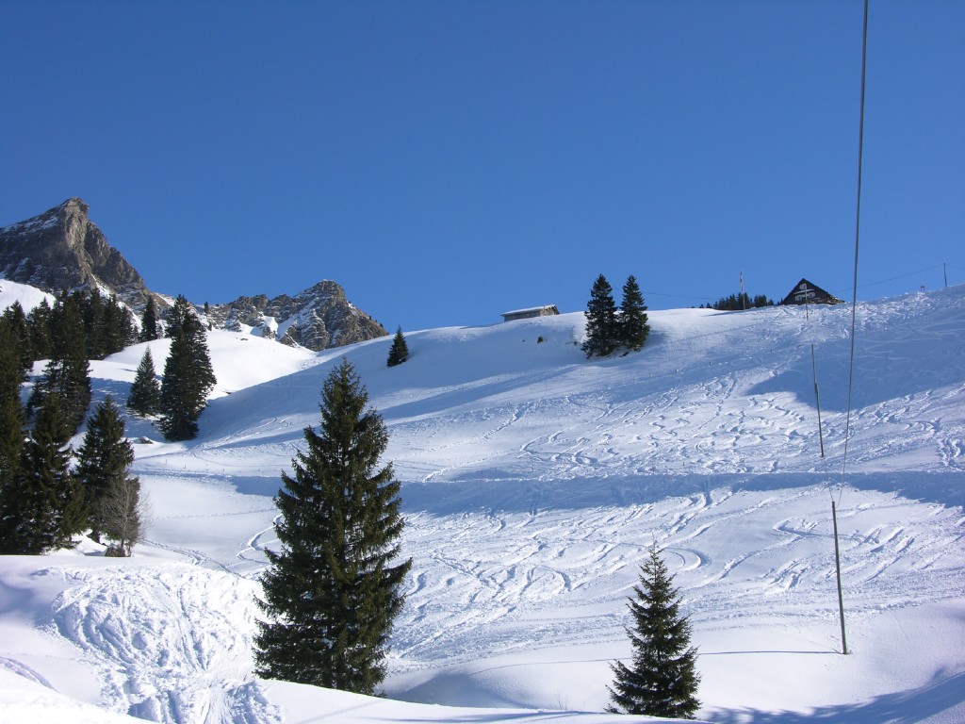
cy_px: 362
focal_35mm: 50
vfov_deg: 29.1
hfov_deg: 38.2
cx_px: 482
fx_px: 1394
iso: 50
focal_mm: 12.7
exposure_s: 1/217
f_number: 7.6
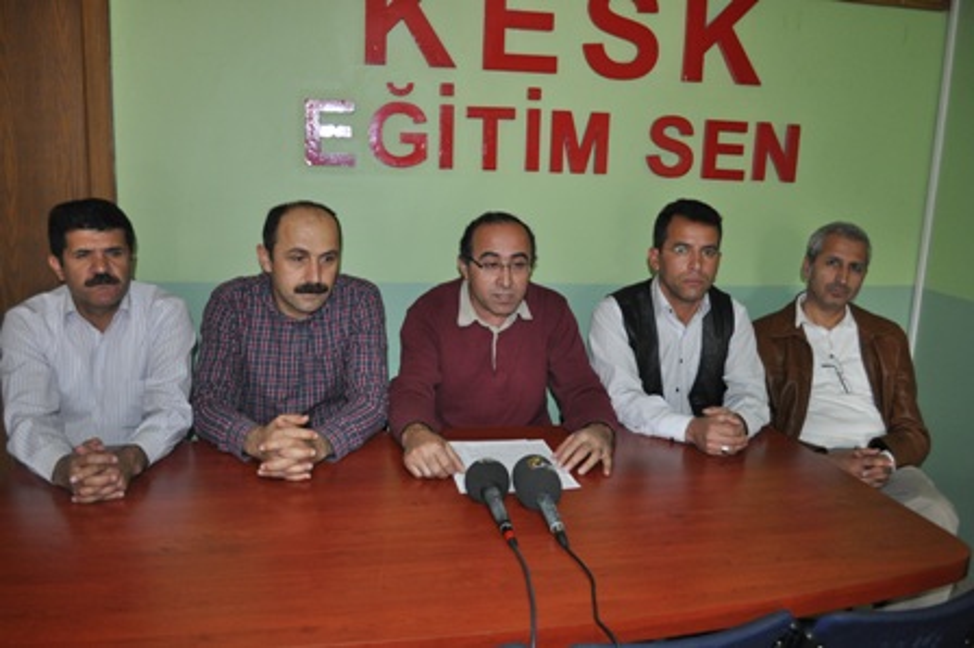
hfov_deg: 62.0
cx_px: 487
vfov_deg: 43.5
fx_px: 811
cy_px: 324
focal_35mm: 30
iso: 800
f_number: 3.8
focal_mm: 20
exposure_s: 1/60
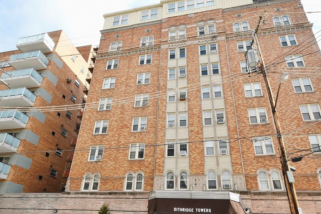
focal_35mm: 23
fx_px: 205
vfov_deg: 54.8
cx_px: 163
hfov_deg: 76.1
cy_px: 126
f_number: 13
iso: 400
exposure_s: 1/160
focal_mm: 10
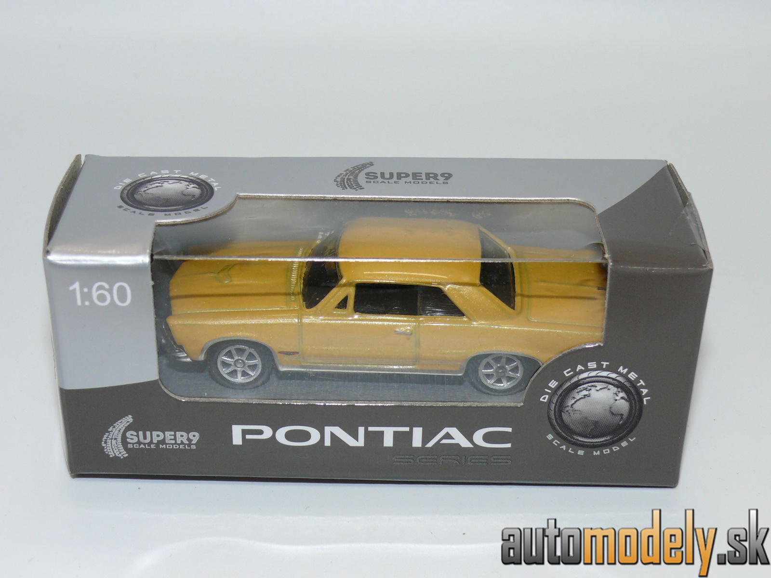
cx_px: 386
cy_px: 289
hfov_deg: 28.2
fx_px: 1537
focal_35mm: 69
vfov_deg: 21.3
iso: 100
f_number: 4
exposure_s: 1/30
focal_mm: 10.9
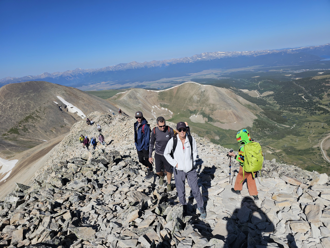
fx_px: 219
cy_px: 124
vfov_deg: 58.9
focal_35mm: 23
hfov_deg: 73.9
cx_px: 165
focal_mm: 6.3
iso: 10
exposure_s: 1/1332
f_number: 1.7
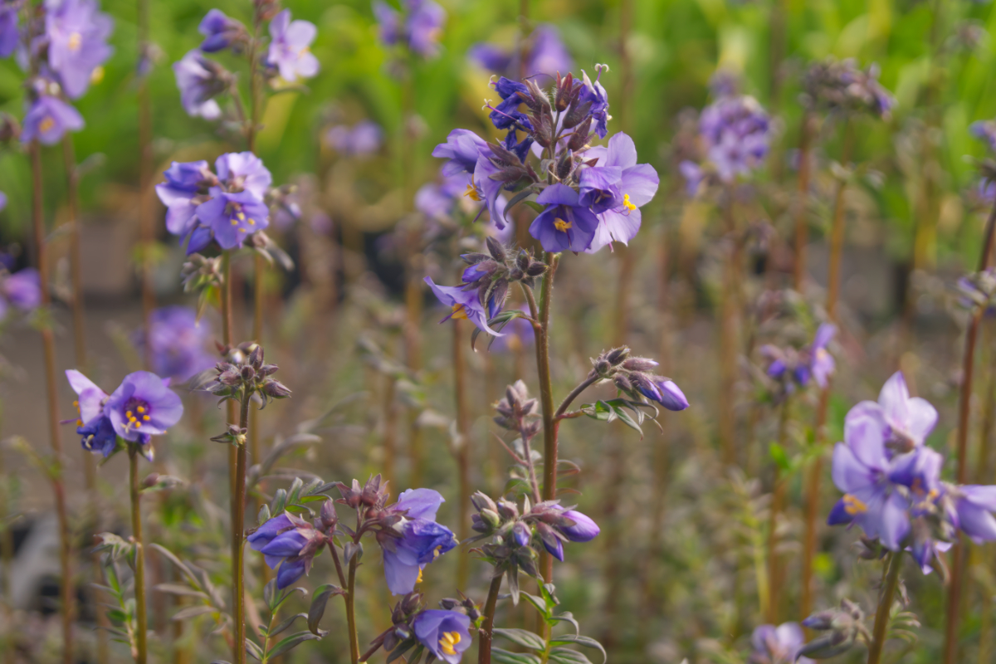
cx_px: 498
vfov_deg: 16.6
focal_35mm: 82
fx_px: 2282
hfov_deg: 24.6
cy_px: 332
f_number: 5.6
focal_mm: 55
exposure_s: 1/100
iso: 100
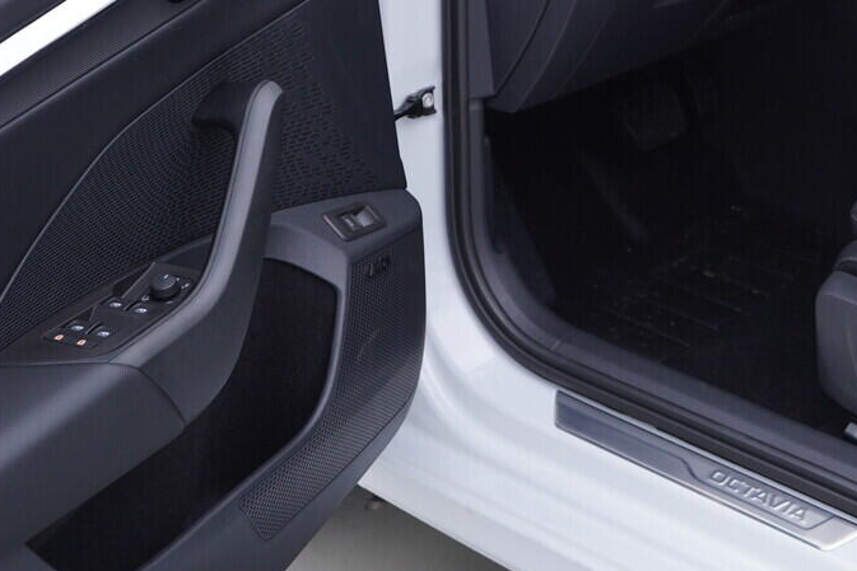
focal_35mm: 77
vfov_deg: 17.2
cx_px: 699
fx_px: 1833
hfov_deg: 25.8
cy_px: -31
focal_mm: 24
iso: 125
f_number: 3.2
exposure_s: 1/50
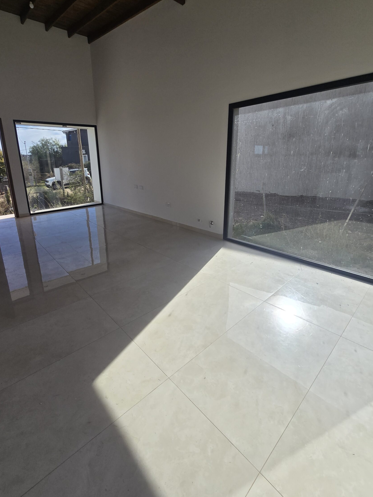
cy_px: 222
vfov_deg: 97.8
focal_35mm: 15
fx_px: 216
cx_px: 163
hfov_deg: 81.3
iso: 50
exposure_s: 1/1844
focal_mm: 2.2
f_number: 2.2
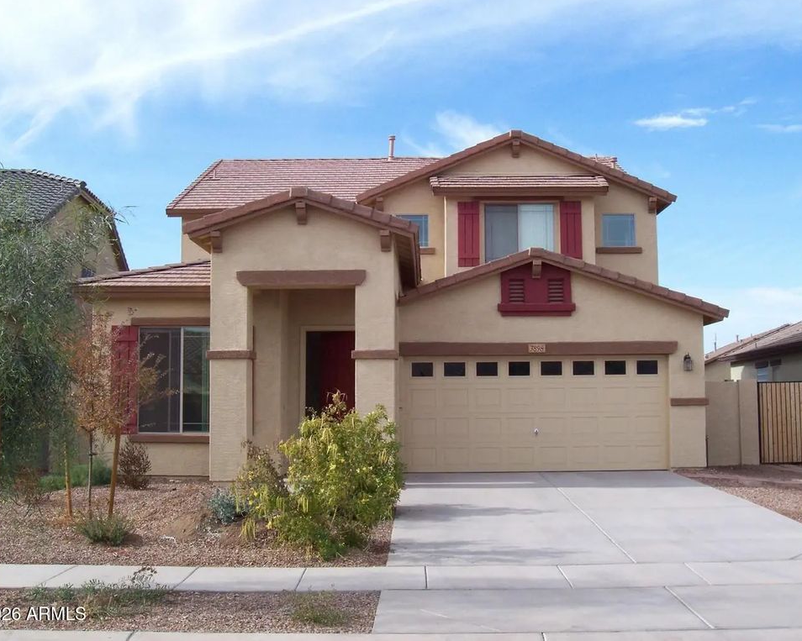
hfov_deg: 42.0
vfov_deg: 34.1
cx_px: 409
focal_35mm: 44
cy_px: 320
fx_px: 1044
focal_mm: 7
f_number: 5.6
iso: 80
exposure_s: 1/230
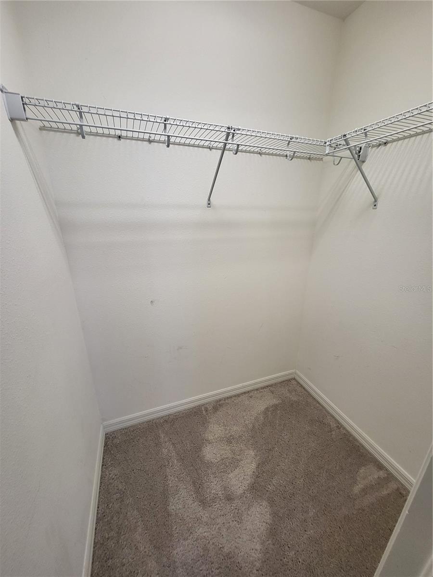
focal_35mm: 13
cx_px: 216
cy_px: 288
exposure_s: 1/60
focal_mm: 1.74
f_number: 2.2
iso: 100
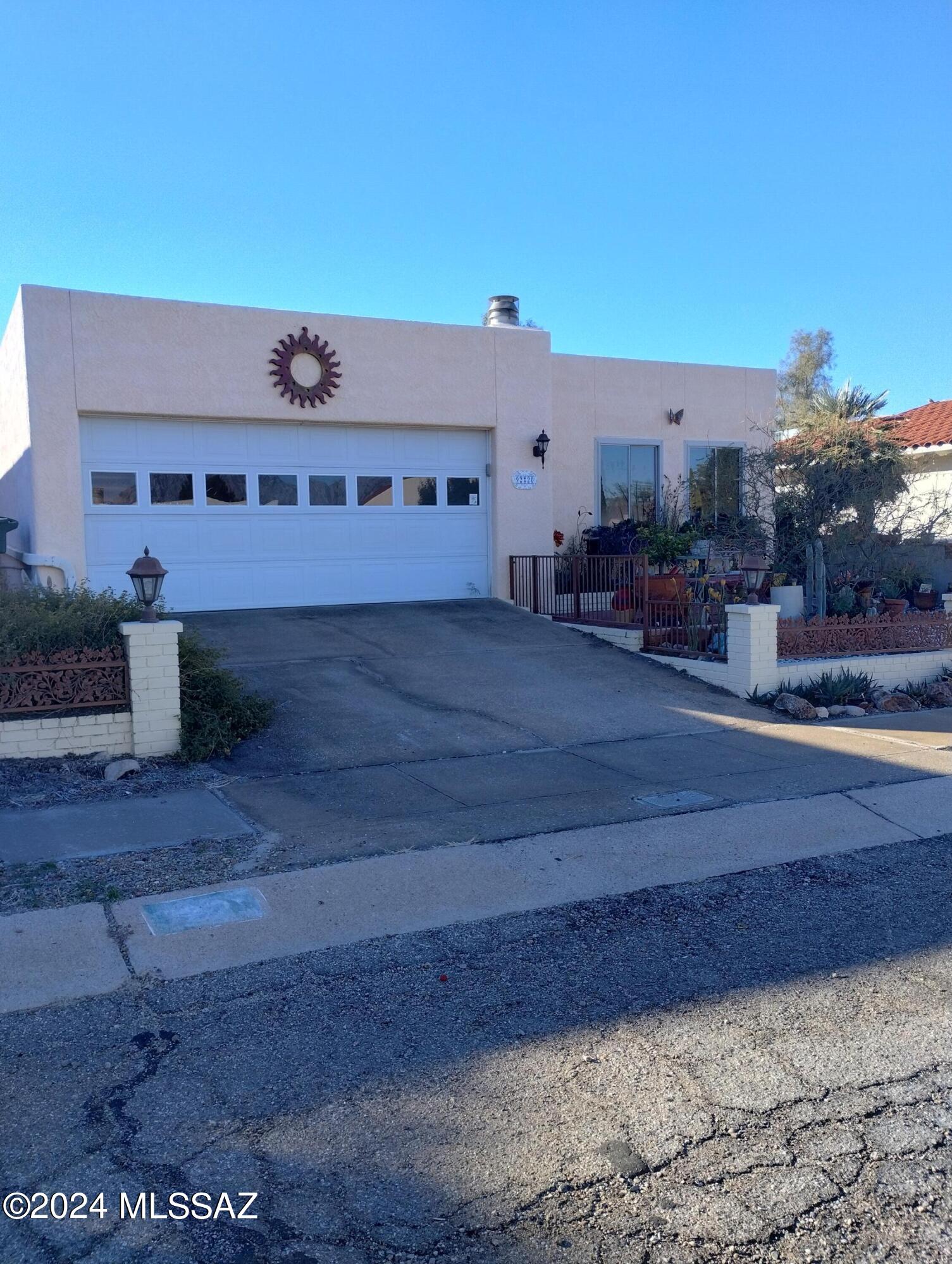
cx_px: 476
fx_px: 1025
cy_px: 632
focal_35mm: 28
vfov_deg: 63.4
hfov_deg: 49.8
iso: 100
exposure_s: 1/297
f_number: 1.8
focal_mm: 4.27
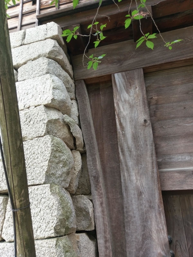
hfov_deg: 53.1
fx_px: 193
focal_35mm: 26
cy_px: 128
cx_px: 96
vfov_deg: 67.3
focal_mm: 4.58
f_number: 1.8
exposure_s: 1/132
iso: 100
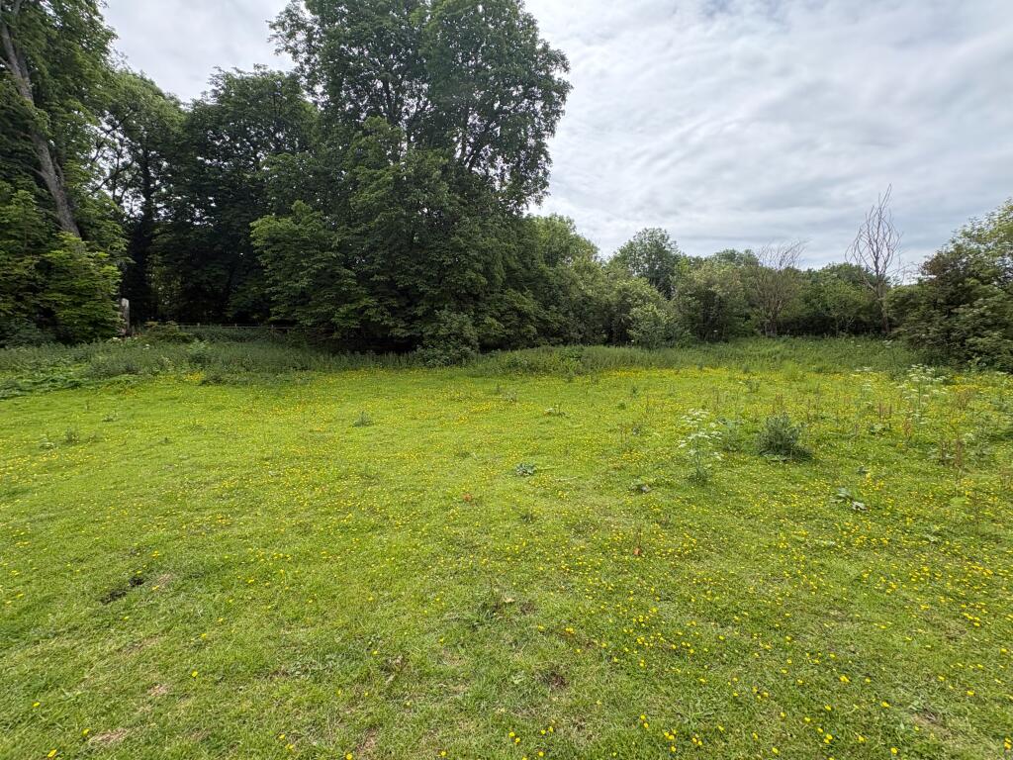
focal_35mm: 14
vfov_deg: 85.7
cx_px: 506
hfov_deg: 102.1
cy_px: 380
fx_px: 410
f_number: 2.2
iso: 40
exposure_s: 1/625
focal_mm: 2.22
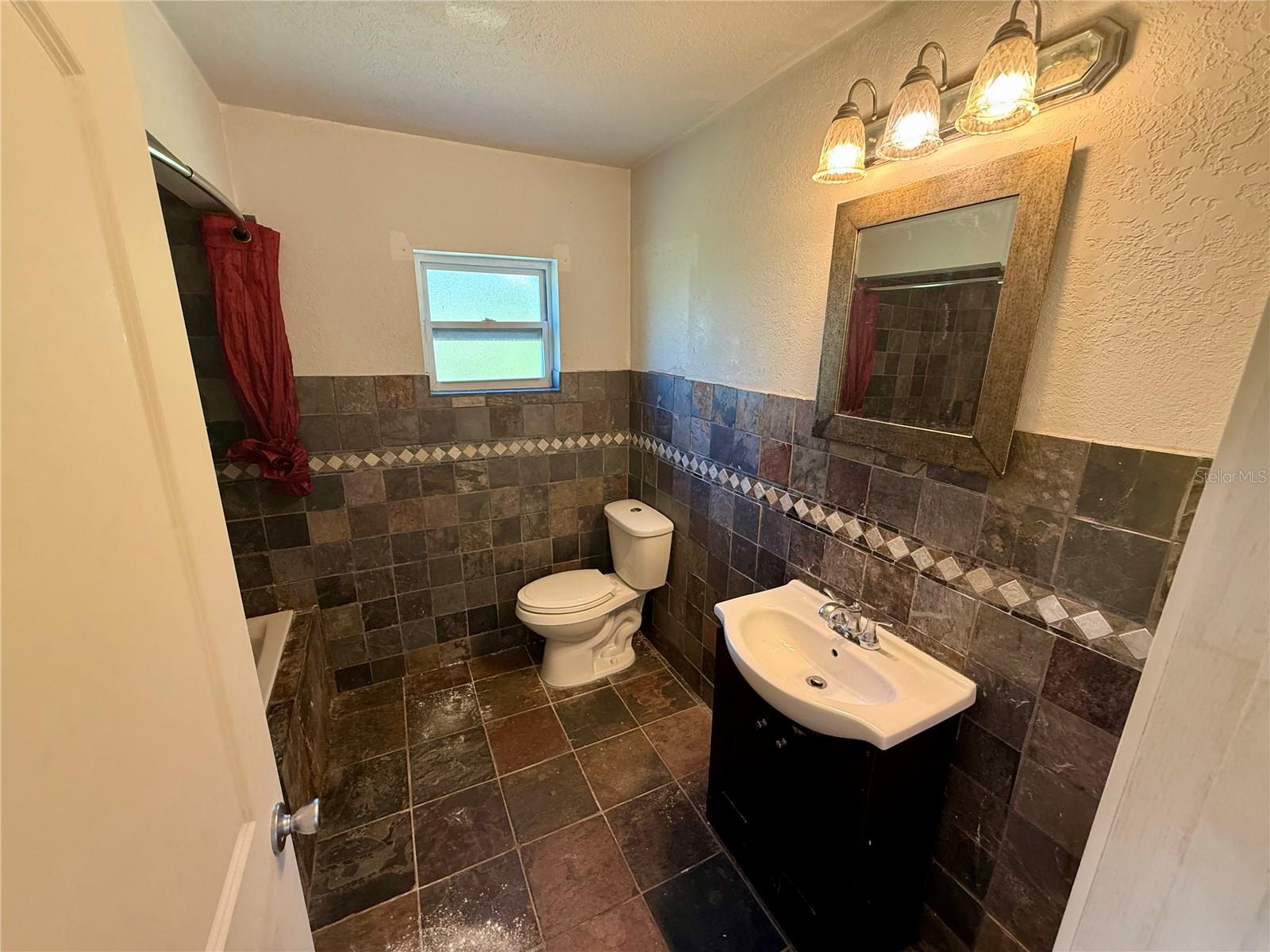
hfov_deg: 102.1
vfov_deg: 85.7
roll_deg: -0.1
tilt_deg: -15.3
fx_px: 514
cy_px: 476
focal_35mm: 14
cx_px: 635
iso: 200
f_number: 2.2
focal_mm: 2.22
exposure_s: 1/60
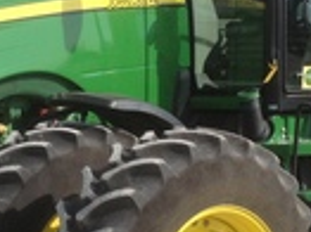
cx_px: 114
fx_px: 1302
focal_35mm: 145
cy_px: 163
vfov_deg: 10.2
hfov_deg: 13.6
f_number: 2.4
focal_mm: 4.28
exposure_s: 1/1577
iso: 64
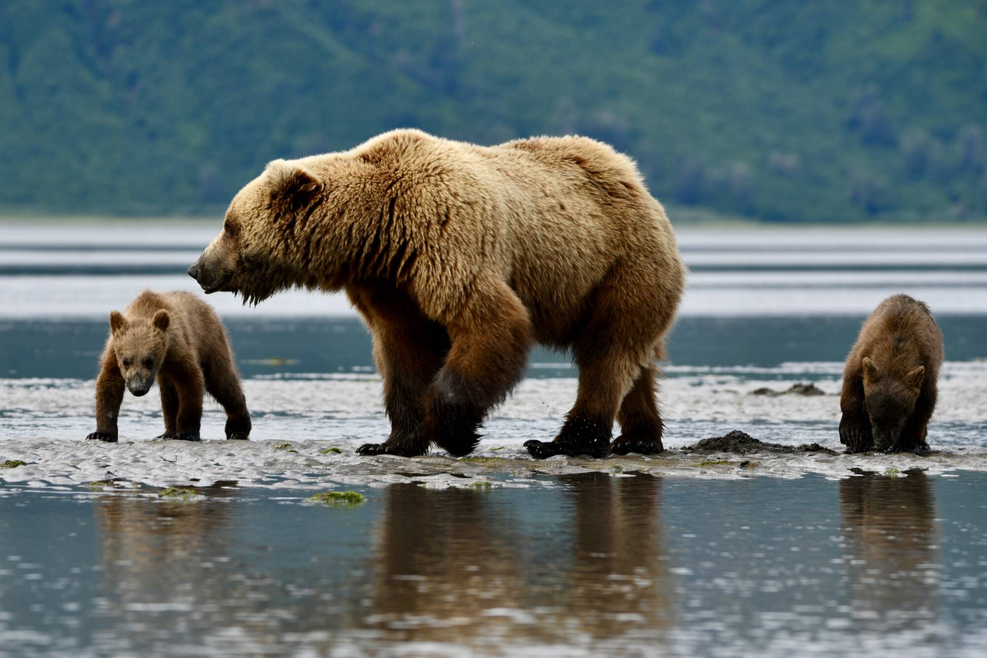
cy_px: 329
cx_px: 494
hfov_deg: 9.0
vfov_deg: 6.0
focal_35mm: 230
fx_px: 6305
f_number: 6.3
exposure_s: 1/250
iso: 100
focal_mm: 230
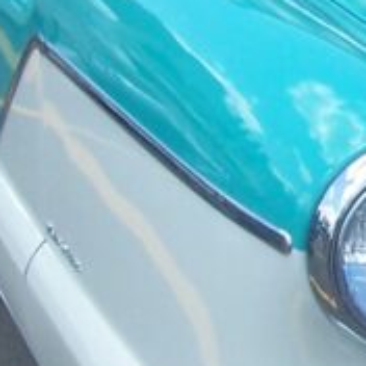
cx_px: 742
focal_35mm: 175
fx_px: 2093
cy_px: 191
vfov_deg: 10.0
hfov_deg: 9.3
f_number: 5.6
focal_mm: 5.6
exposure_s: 1/250
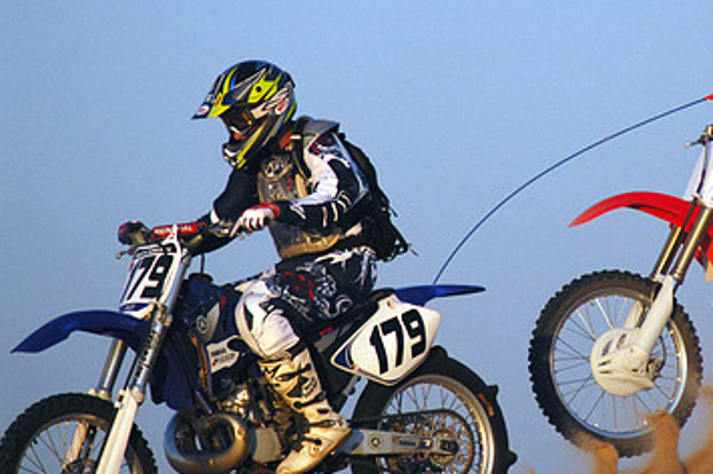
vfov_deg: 2.5
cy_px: 201
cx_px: 576
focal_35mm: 539
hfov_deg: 3.8
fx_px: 10665
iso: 800
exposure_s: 1/2000
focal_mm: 220
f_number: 5
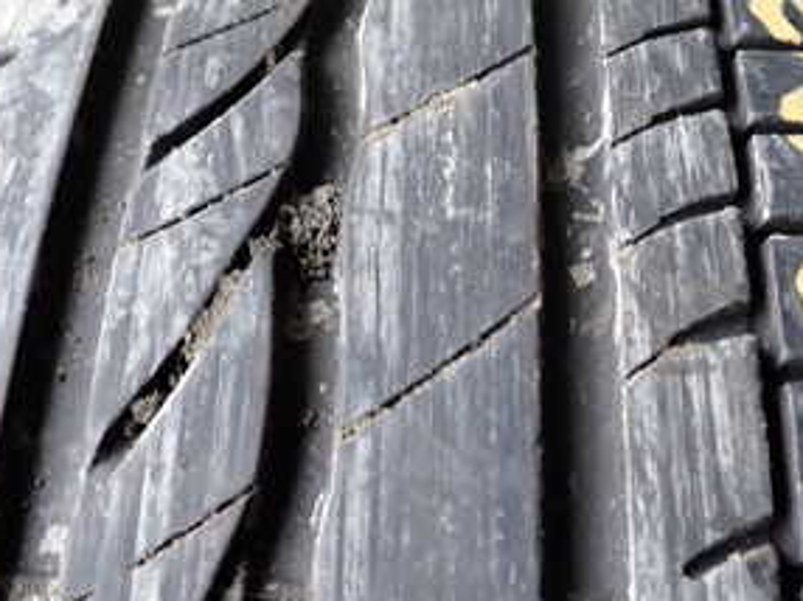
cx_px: 399
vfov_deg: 23.2
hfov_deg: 30.7
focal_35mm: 63
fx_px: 1460
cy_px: 250
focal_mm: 5.4
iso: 200
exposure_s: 1/40
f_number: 2.3
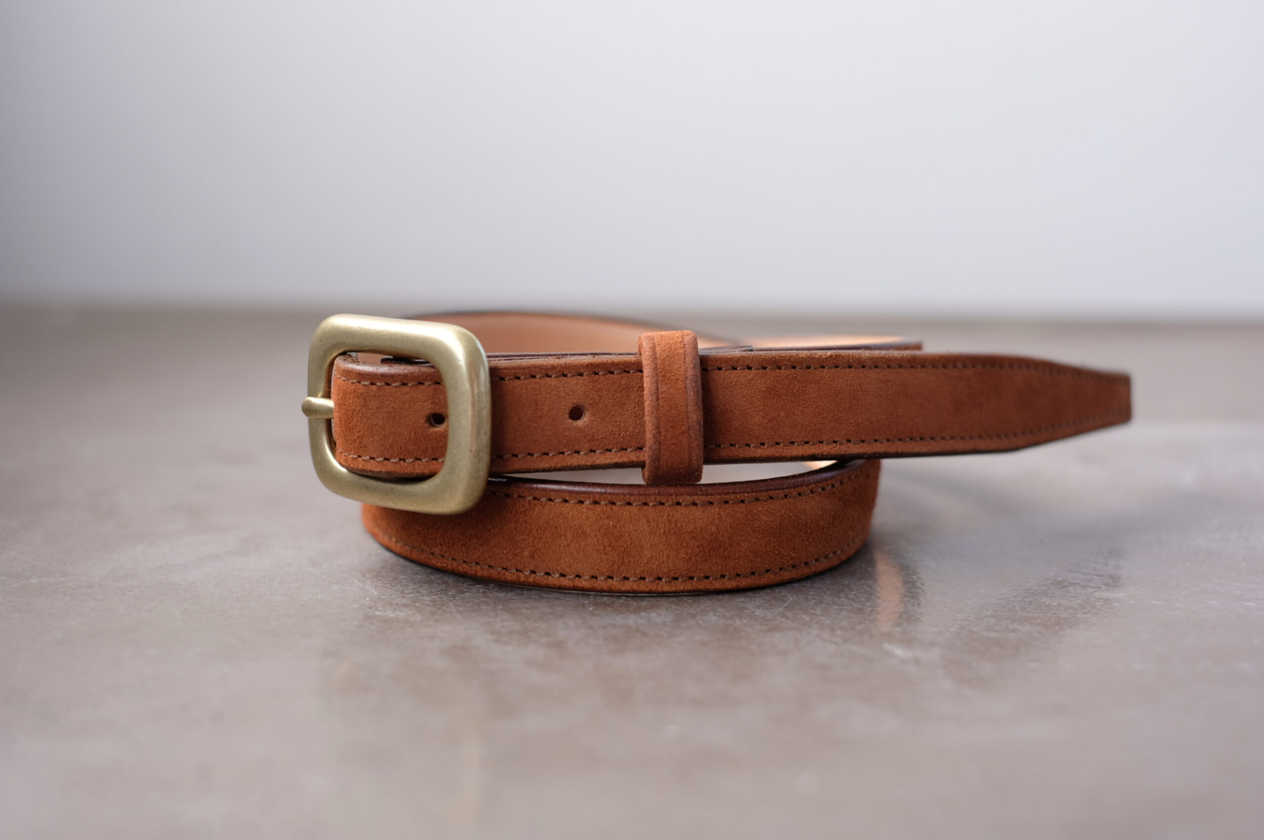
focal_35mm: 53
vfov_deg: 25.5
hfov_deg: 37.5
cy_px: 420
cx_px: 632
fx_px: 1859
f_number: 2.8
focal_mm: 35
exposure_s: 1/75
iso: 200
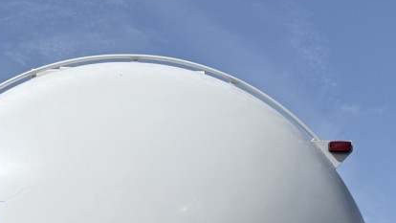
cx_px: 145
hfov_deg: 23.3
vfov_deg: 12.1
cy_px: 412
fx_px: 956
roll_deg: -0.5
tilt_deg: -0.5
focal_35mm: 91
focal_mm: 6.76
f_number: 1.78
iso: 80
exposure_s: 1/9091
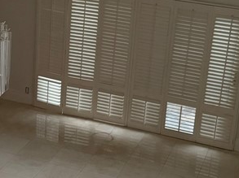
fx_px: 579
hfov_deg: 23.3
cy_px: 50
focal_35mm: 84
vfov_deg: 17.5
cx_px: 104
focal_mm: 6.76
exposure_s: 1/40
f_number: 1.78
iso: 1000
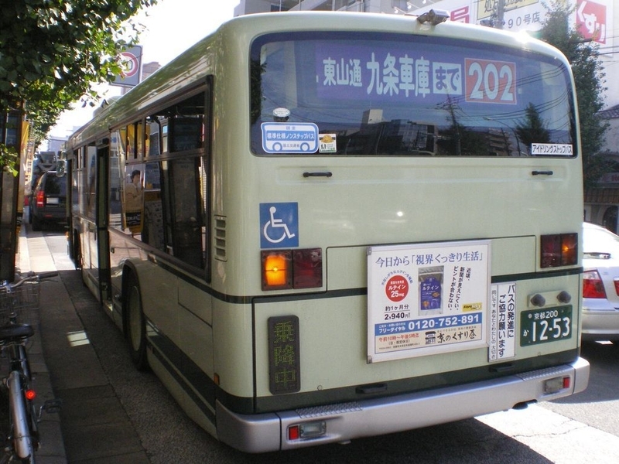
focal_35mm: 38
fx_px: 680
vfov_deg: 37.7
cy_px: 232
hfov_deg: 49.0
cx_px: 310
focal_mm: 6.3
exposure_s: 1/640
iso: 400
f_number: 4.6
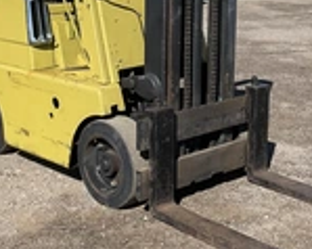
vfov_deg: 19.9
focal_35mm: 76
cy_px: 50
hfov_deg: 25.0
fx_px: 701
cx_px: 128
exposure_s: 1/1786
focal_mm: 3
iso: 25
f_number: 1.8
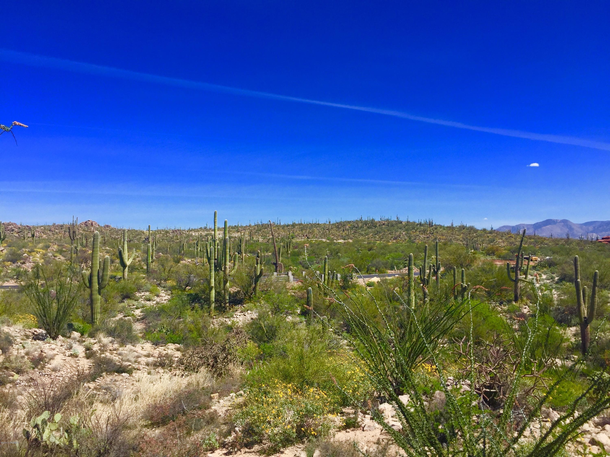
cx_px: 305
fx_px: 511
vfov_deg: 48.2
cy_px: 228
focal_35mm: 29
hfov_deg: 61.7
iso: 32
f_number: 2.2
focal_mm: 4.15
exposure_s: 1/2475
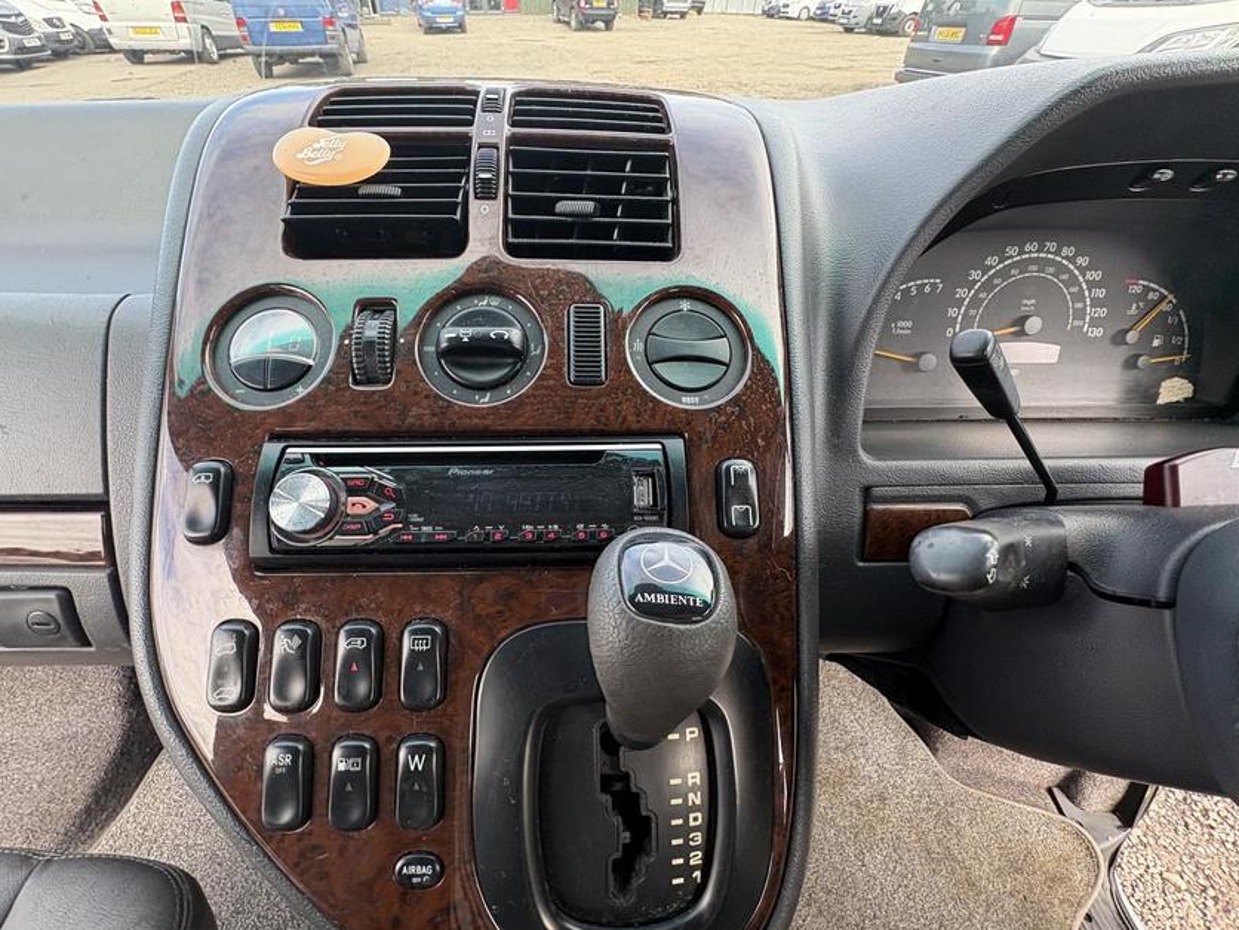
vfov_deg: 81.7
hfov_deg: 98.1
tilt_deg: -39.9
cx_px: 587
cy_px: 472
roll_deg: +0.7
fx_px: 537
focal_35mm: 15
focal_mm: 2.22
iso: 100
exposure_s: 1/109
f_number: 2.2
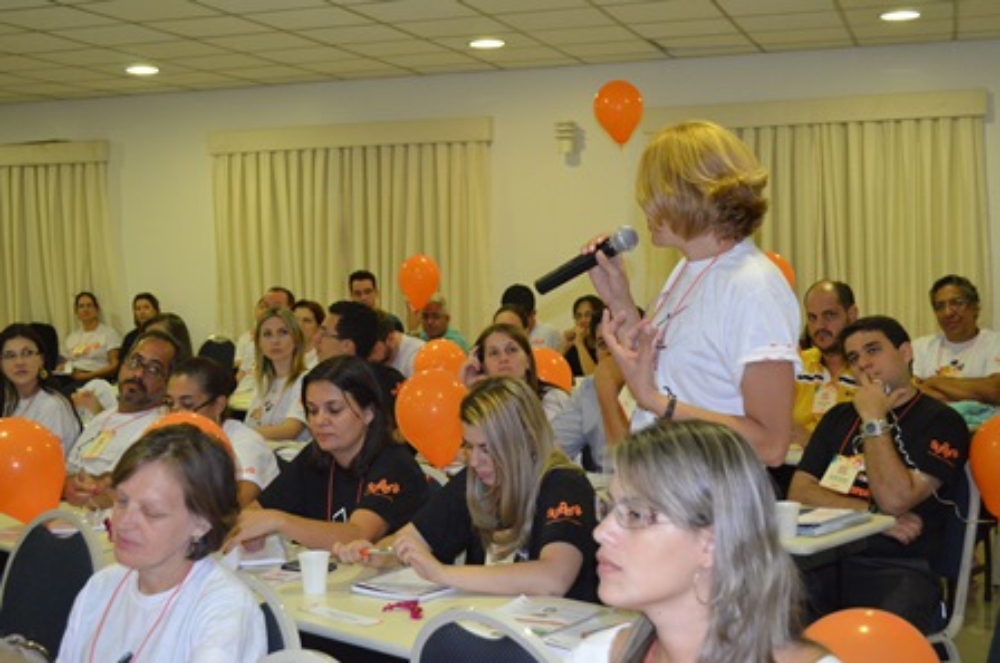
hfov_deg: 41.2
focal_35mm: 48
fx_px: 1331
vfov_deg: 28.0
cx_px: 500
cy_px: 332
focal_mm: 32
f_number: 4.8
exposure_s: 1/60
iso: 2800
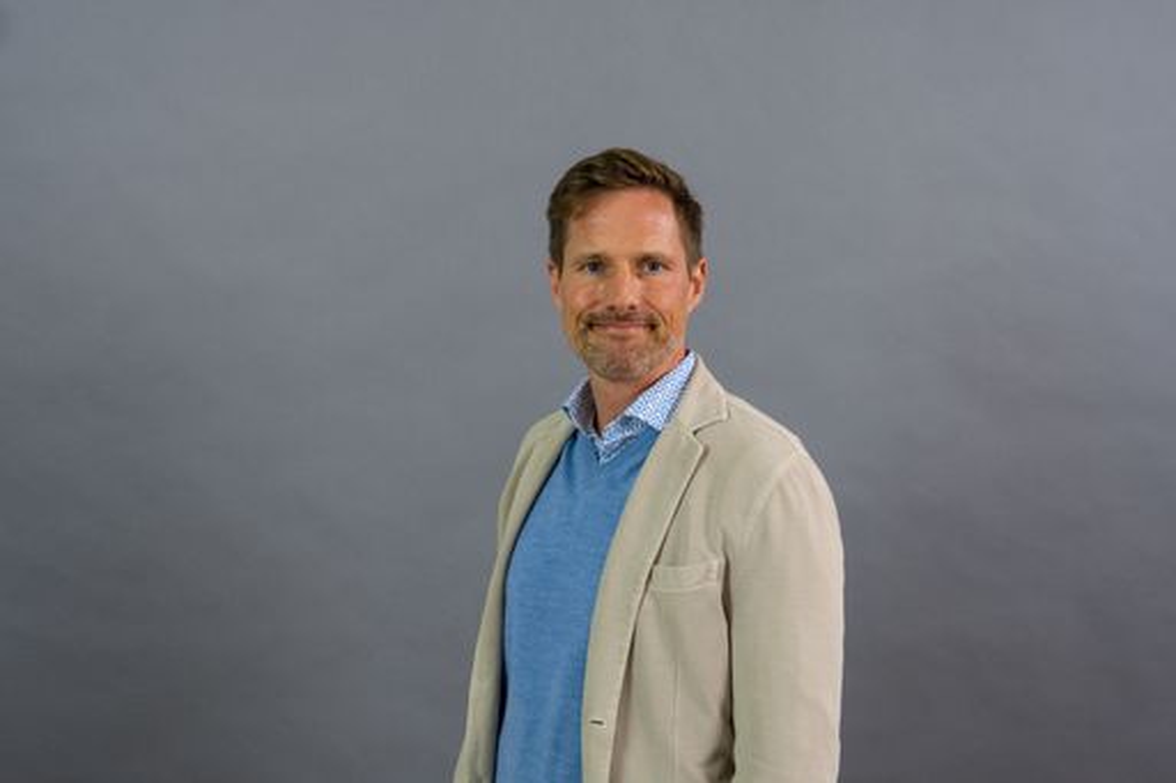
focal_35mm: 52
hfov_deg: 37.9
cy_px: 392
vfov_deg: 25.7
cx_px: 588
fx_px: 1714
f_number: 2.8
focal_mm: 35
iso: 320
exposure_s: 1/100
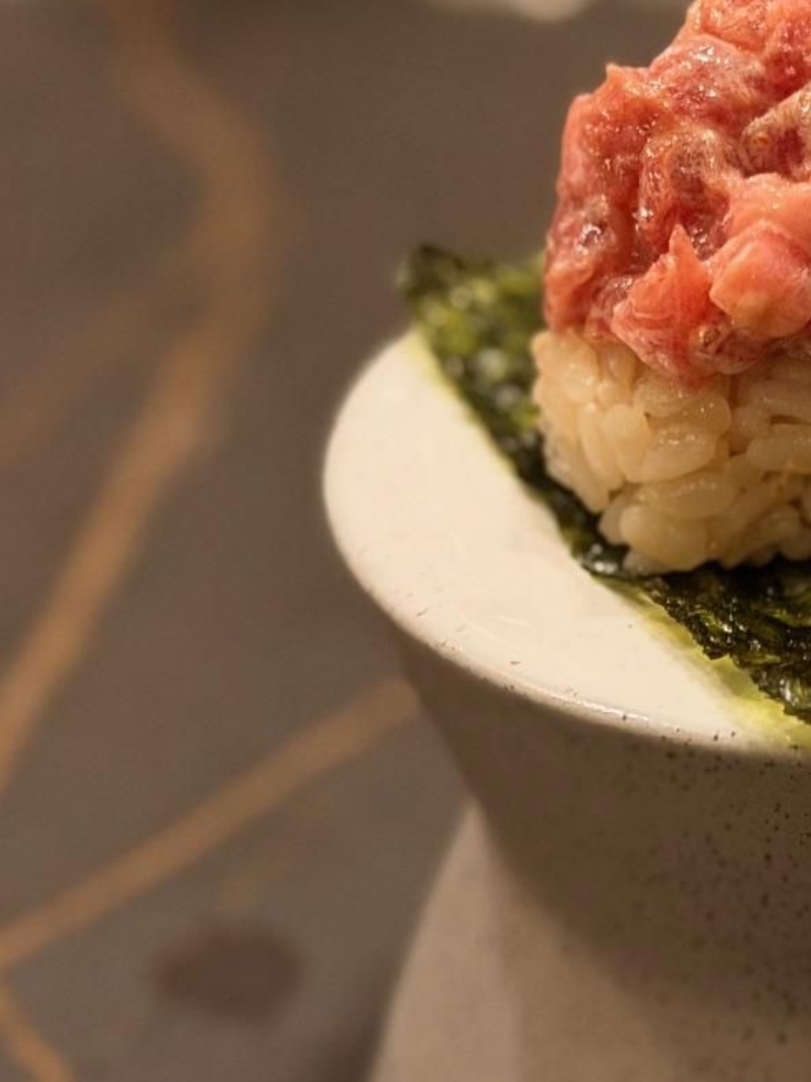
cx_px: 928
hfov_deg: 11.8
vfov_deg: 16.0
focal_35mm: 123
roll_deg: -0.2
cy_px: 639
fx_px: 3843
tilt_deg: -32.3
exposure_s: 1/23
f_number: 1.78
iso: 800
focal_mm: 6.76
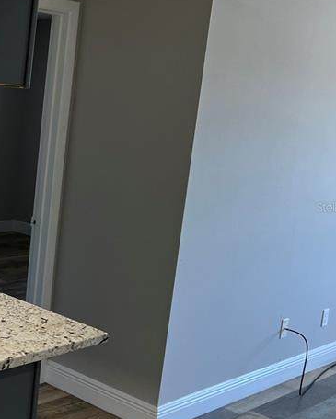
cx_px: -99
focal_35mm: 57
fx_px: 708
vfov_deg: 33.0
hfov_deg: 23.6
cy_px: 207
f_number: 1.5
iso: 64
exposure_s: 1/60
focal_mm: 5.7
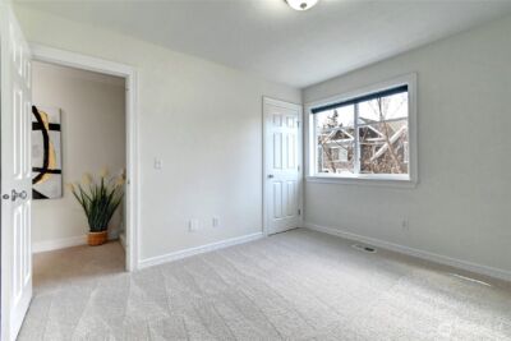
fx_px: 213
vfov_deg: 77.4
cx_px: 256
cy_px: 170
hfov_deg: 100.4
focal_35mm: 15
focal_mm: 10
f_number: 11
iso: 3200
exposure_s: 1/25
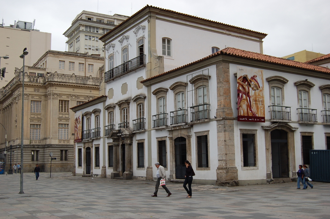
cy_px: 110
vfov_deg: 31.8
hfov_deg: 46.5
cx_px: 165
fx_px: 384
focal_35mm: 42
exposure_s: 1/125
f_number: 5.6
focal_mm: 28
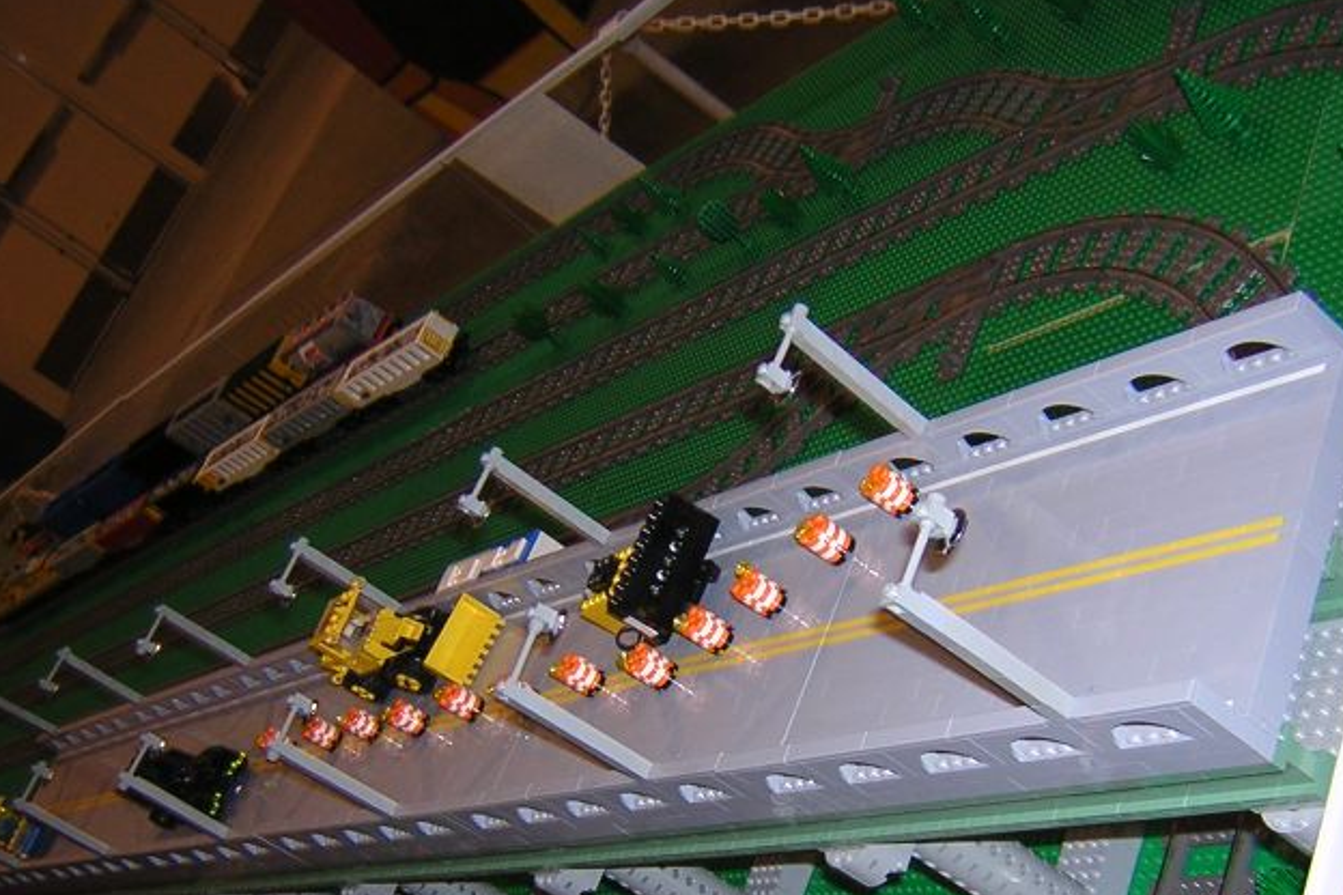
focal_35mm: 48
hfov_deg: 41.0
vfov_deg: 27.9
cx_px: 783
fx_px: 1791
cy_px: 585
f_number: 2.6
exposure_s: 1/60.1
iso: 100
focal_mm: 4.7
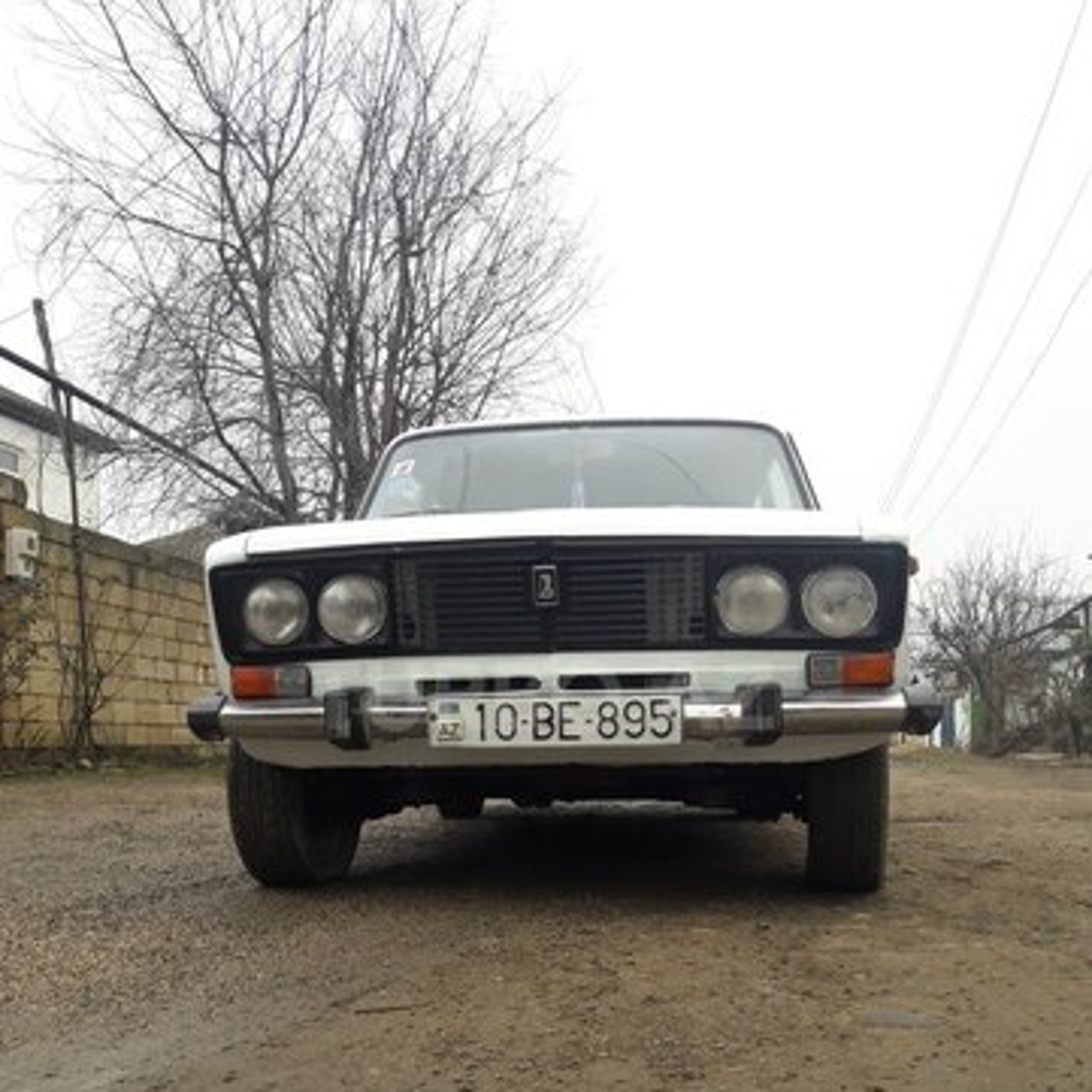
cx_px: 541
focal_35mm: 34
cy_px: 696
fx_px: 1213
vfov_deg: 47.9
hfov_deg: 48.5
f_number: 1.9
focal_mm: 3.7
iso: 40
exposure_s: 1/177
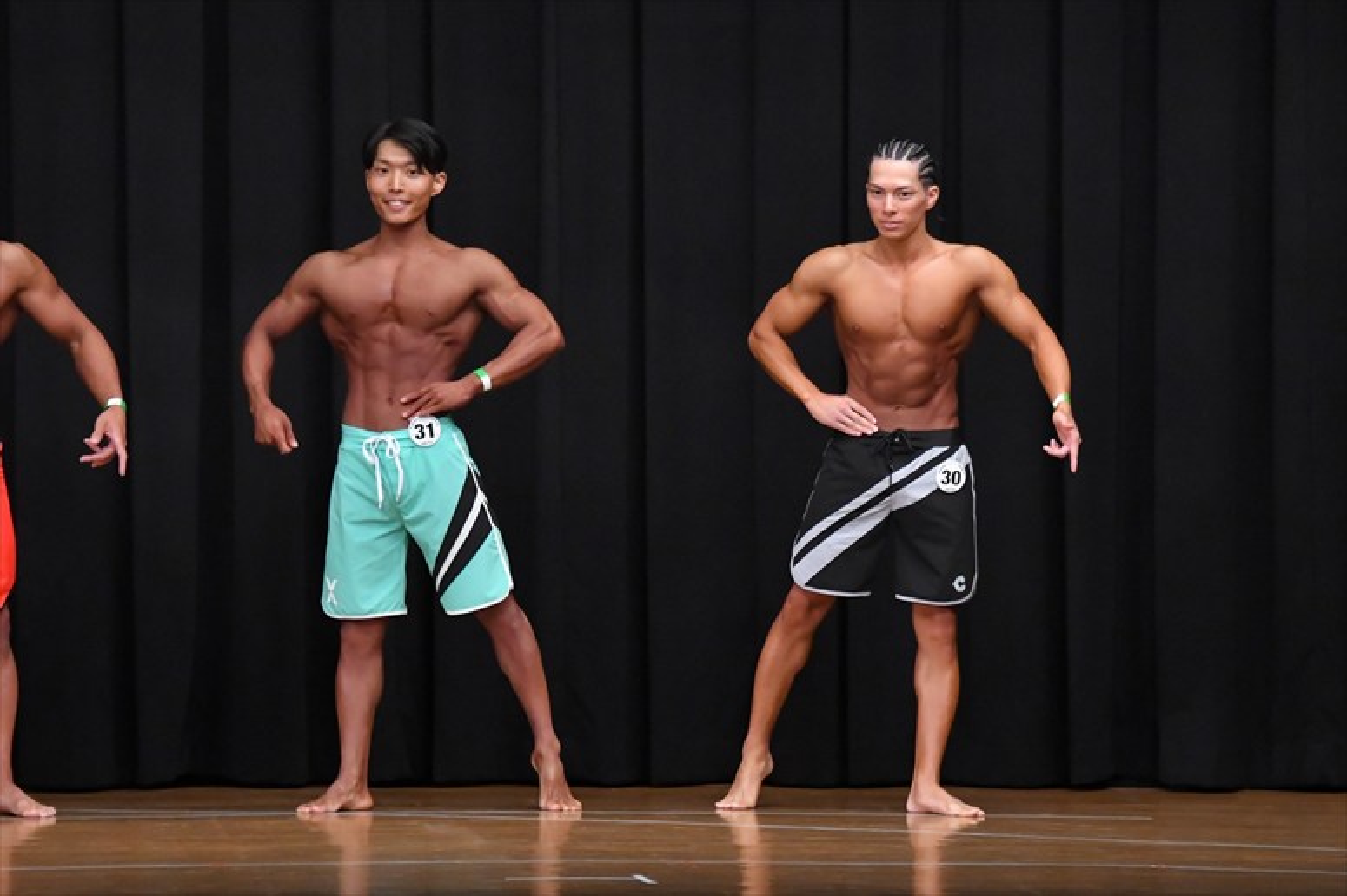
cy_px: 448
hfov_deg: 8.6
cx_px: 674
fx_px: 8976
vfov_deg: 5.7
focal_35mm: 240
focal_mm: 160
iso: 8000
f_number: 5.6
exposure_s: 1/400
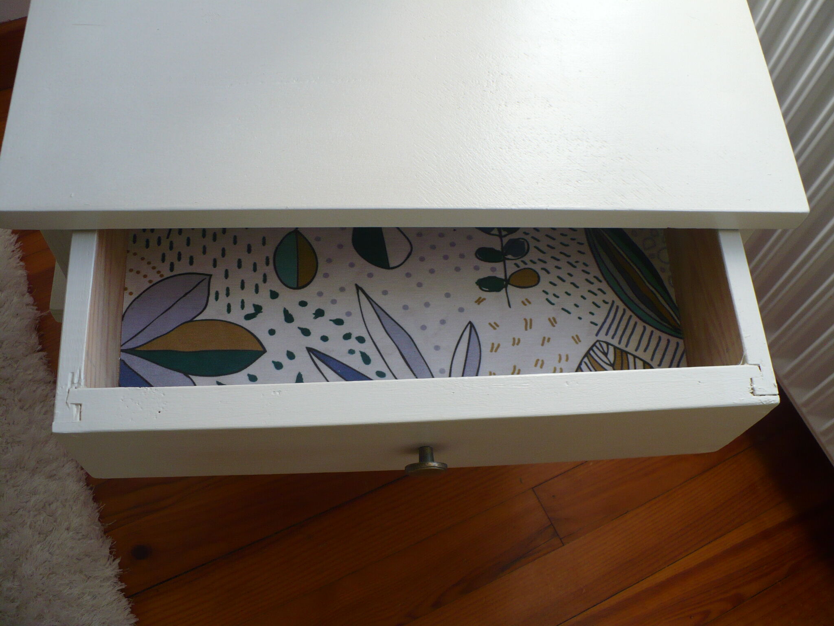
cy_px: 313
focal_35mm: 37
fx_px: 891
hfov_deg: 50.1
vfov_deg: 38.7
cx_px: 417
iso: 100
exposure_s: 1/125
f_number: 2.8
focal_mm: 6.1
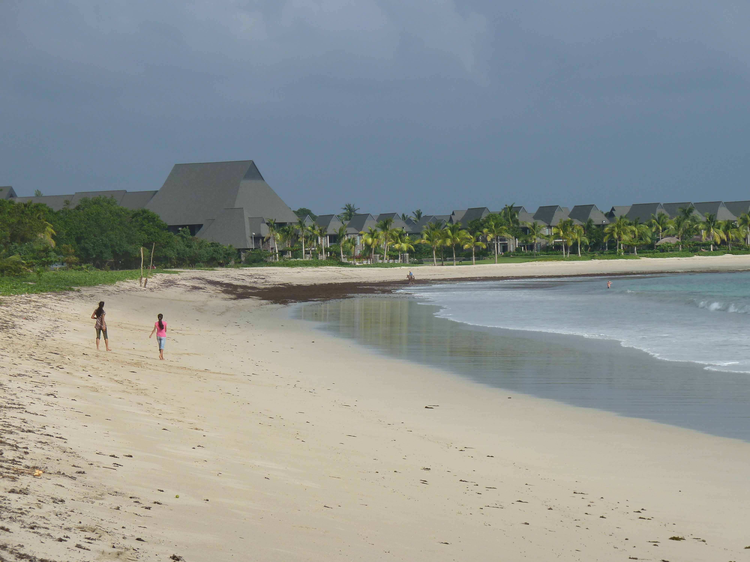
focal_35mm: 137
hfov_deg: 14.4
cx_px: 375
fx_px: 2968
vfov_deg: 10.8
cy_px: 281
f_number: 5.6
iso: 80
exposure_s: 1/500
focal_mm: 22.5
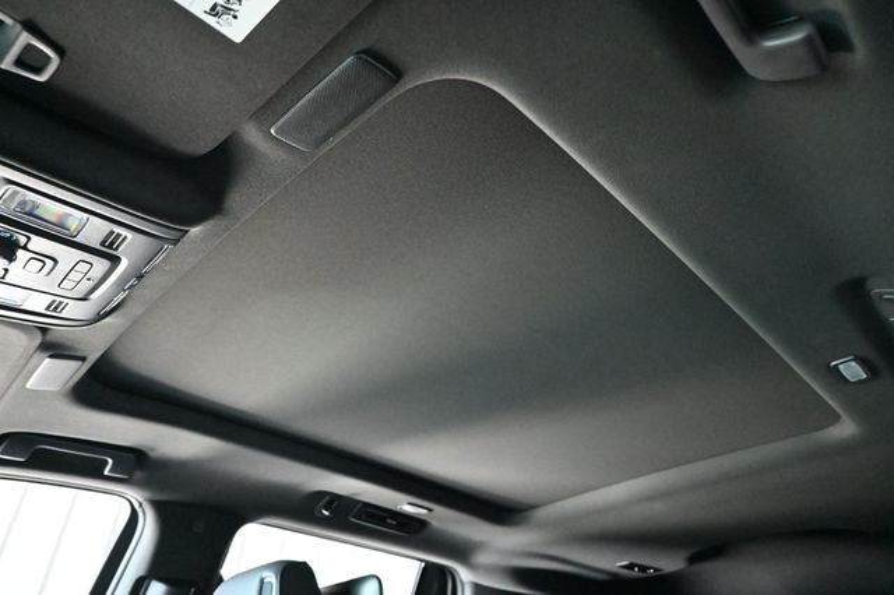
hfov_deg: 73.8
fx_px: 596
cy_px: 298
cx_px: 447
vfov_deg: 53.1
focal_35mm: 24
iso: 12800
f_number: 3.5
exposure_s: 1/40
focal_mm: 16
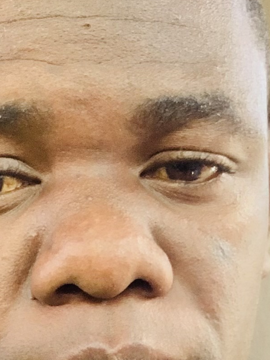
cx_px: 124
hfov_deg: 12.0
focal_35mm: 124
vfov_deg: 15.3
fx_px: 1289
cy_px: 431
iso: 160
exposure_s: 1/60
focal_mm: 2.87
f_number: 2.2
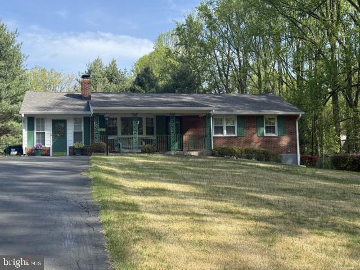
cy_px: 135
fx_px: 499
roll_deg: +1.2
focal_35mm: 48
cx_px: 180
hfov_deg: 39.7
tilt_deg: +5.0
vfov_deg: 30.3
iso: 100
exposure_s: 1/2033
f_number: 1.78
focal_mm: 6.76
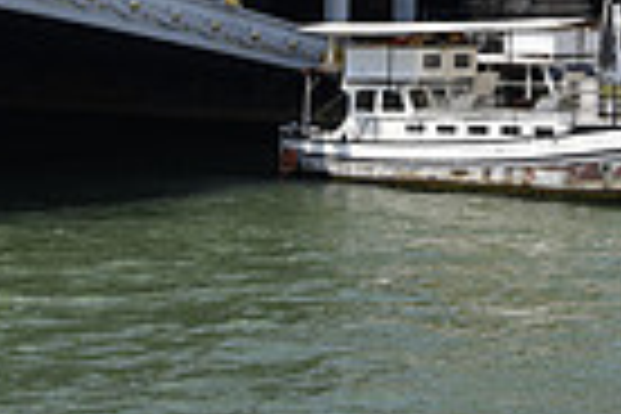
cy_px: -340
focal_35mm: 118
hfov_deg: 15.8
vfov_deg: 10.8
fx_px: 2035
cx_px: 954
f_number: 7.1
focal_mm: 28
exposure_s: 1/200
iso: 72
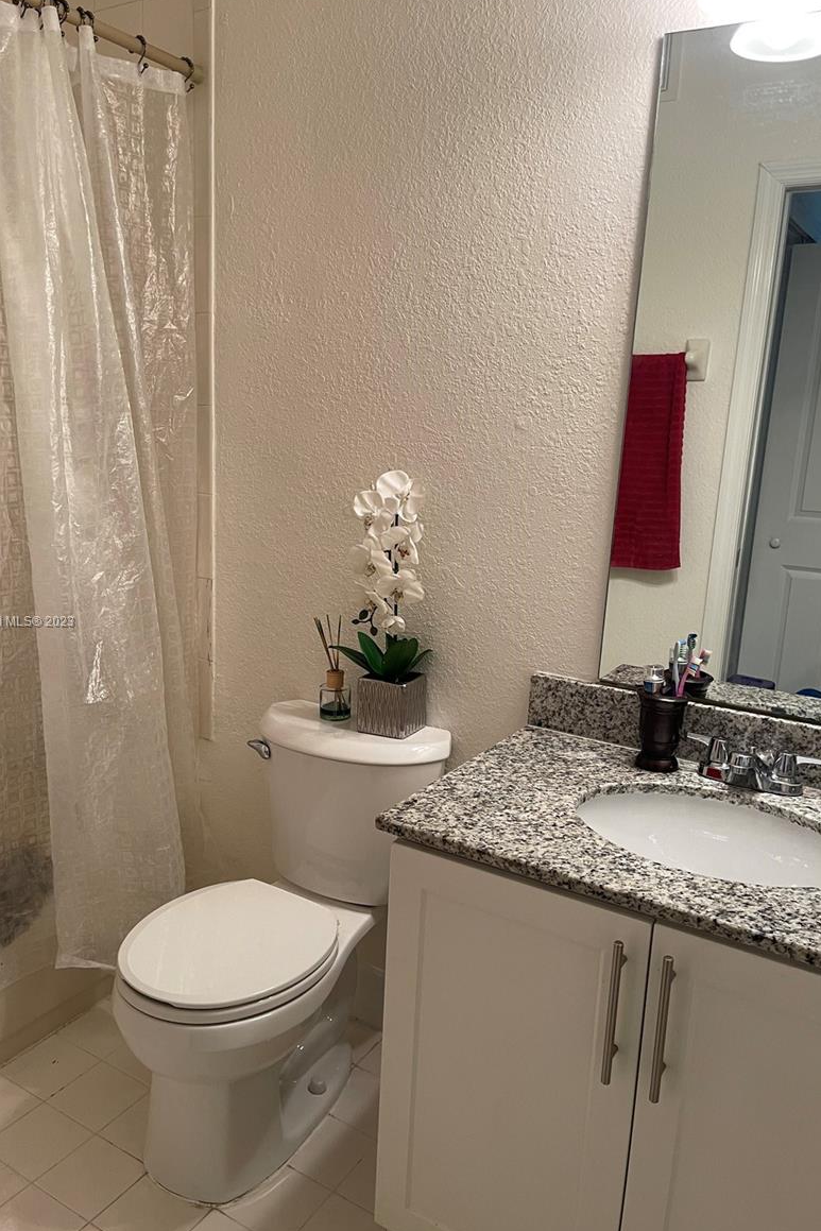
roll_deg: -1.7
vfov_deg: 65.5
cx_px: 358
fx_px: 957
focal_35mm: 28
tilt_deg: -12.7
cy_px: 622
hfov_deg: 46.3
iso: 100
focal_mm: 5.1
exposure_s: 1/60
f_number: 1.6
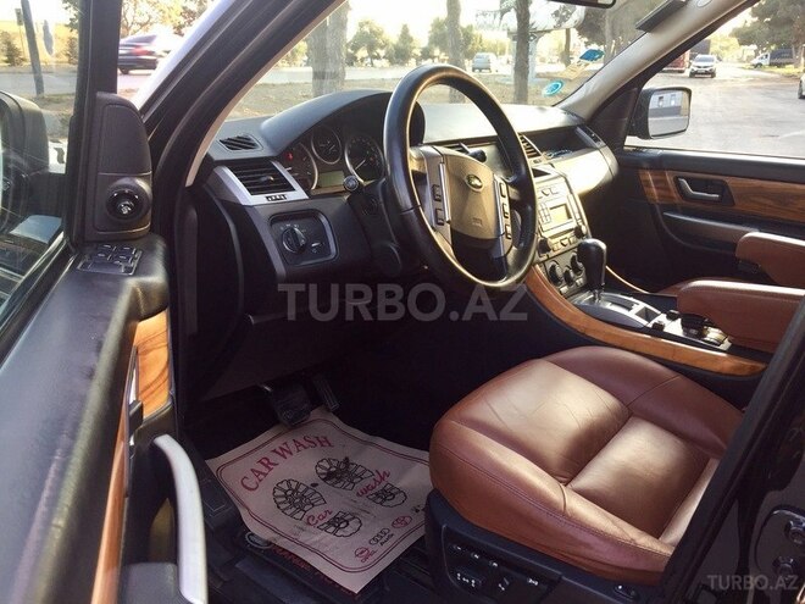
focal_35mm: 29
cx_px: 402
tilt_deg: -18.7
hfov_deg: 61.7
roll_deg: -1.4
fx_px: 674
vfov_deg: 48.2
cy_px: 302
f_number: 2.2
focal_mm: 4.15
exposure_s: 1/50
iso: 40
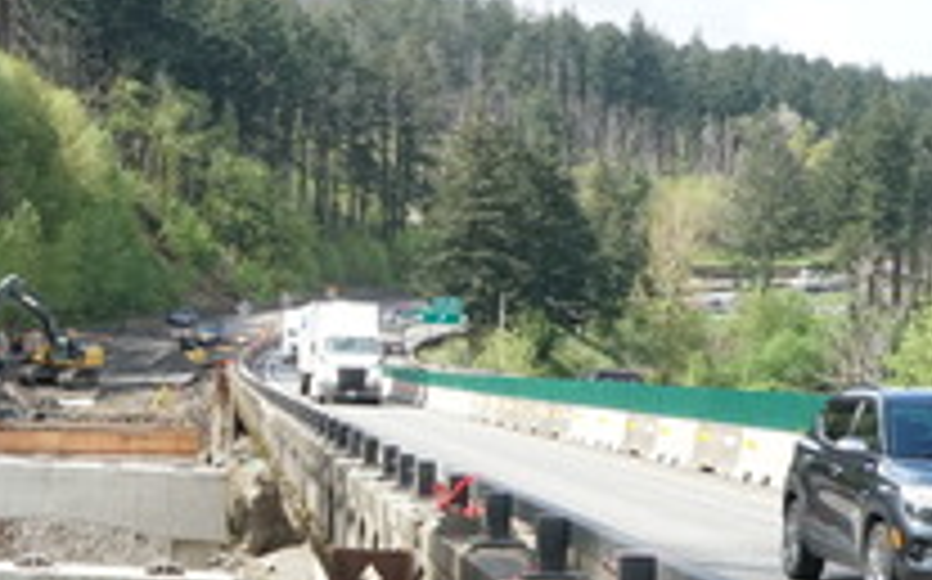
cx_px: -117
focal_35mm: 88
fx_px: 2244
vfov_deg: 14.7
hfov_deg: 22.1
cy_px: 391
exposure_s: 1/250
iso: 800
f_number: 13
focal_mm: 21
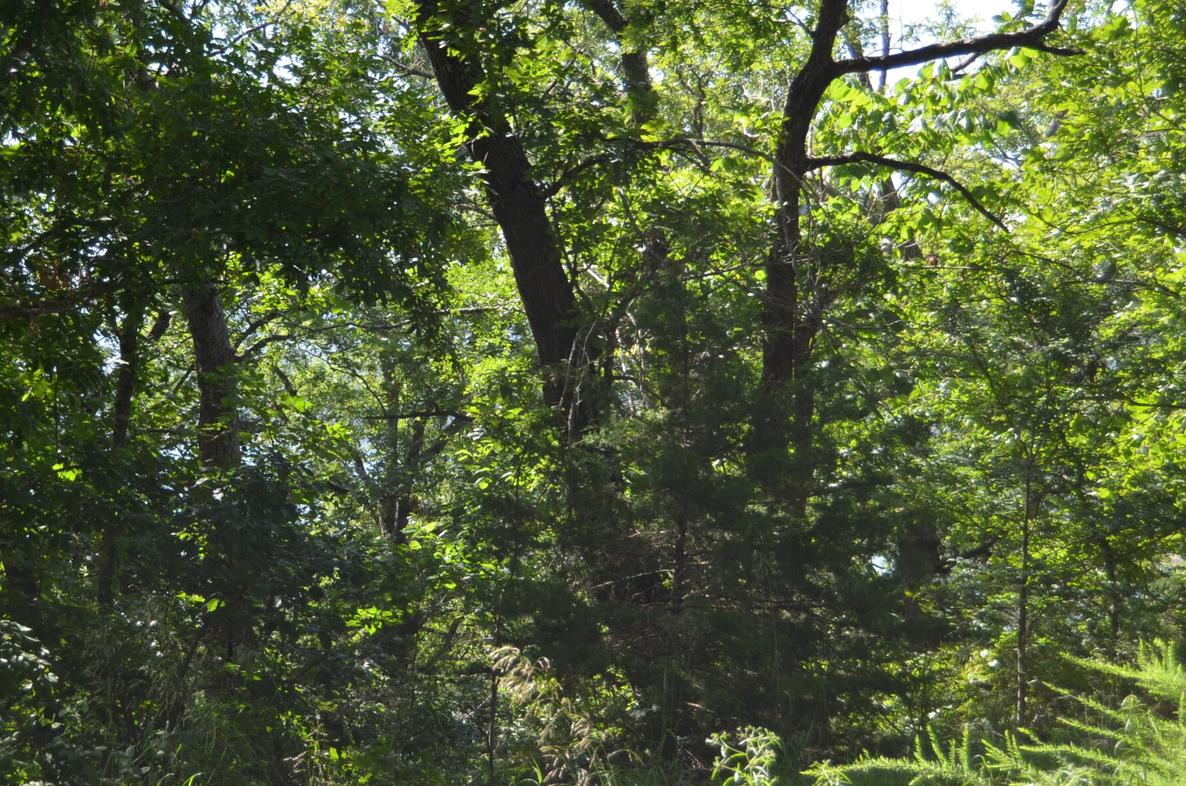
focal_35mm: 88
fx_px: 2888
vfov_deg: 15.5
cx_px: 439
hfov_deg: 23.1
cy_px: 336
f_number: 4.5
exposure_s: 1/200
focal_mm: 35
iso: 110
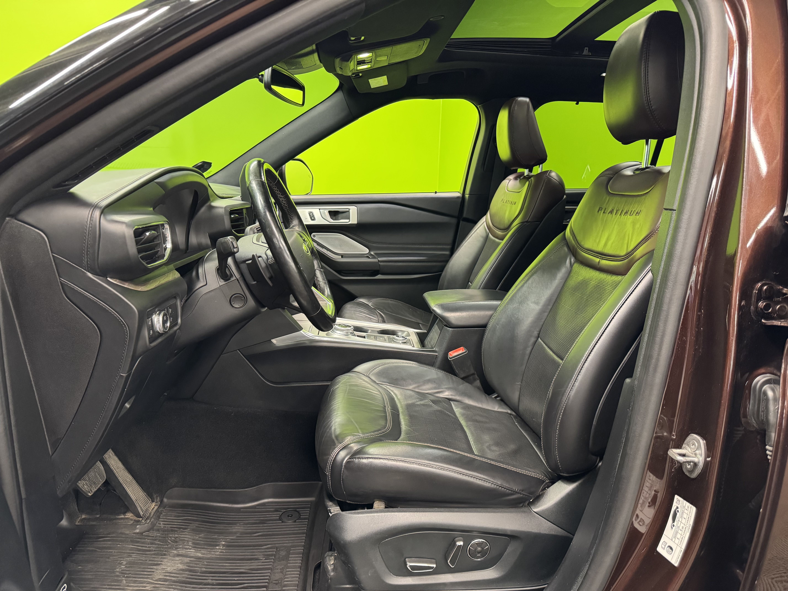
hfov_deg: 71.6
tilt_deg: -11.1
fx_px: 546
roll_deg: -0.9
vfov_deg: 56.8
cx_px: 394
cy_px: 296
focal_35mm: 24
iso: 640
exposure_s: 1/50
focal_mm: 6.76
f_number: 1.78
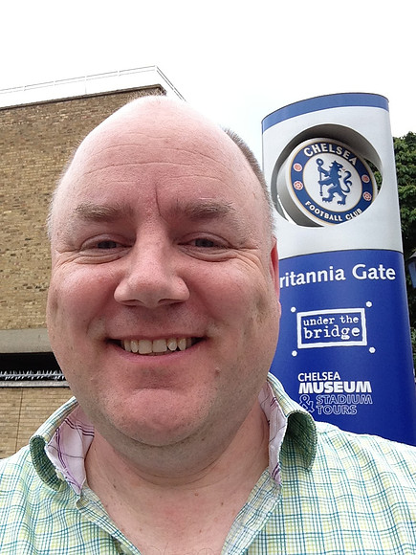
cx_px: 208
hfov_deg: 40.7
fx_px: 561
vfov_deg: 52.6
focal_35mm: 35
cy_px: 278
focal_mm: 2.18
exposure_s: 1/187
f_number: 2.4
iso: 32
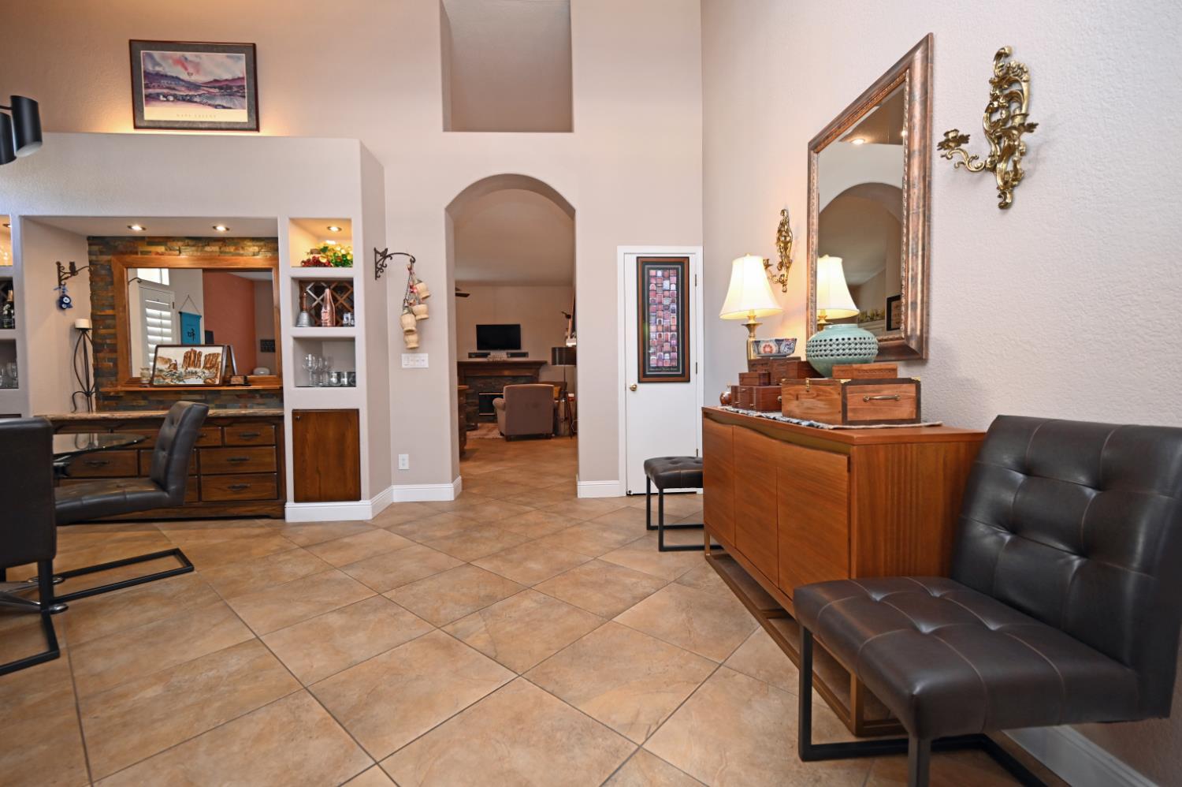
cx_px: 591
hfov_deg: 100.4
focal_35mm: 15
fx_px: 492
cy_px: 394
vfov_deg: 77.2
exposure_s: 1/60
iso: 1000
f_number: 4
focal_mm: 15
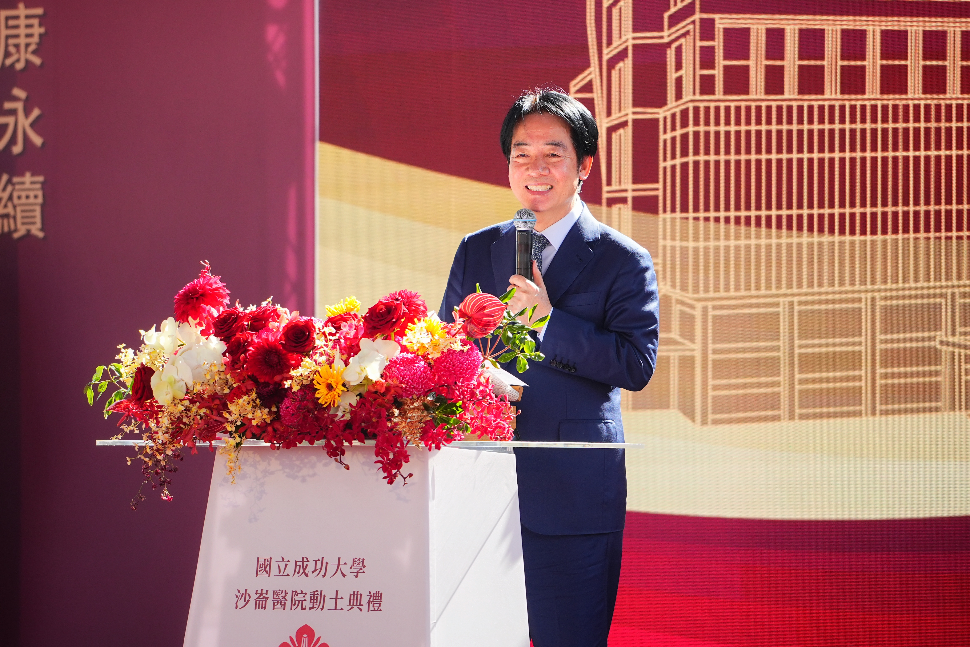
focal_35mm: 270
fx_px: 7274
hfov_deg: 7.6
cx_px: 485
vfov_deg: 5.1
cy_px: 324
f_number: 4
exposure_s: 1/640
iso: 400
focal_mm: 180
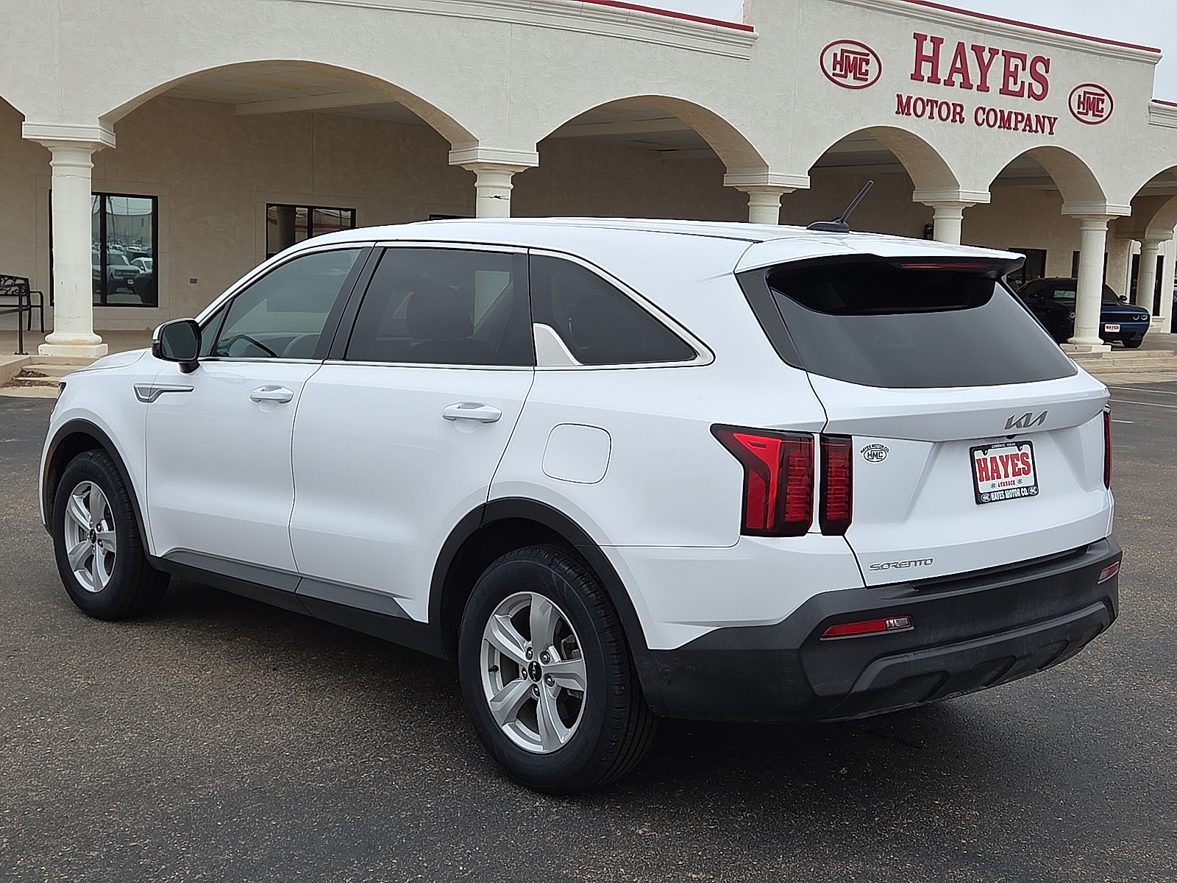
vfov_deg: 32.2
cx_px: 588
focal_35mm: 45
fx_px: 1530
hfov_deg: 42.1
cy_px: 442
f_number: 1.8
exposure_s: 1/625
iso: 76
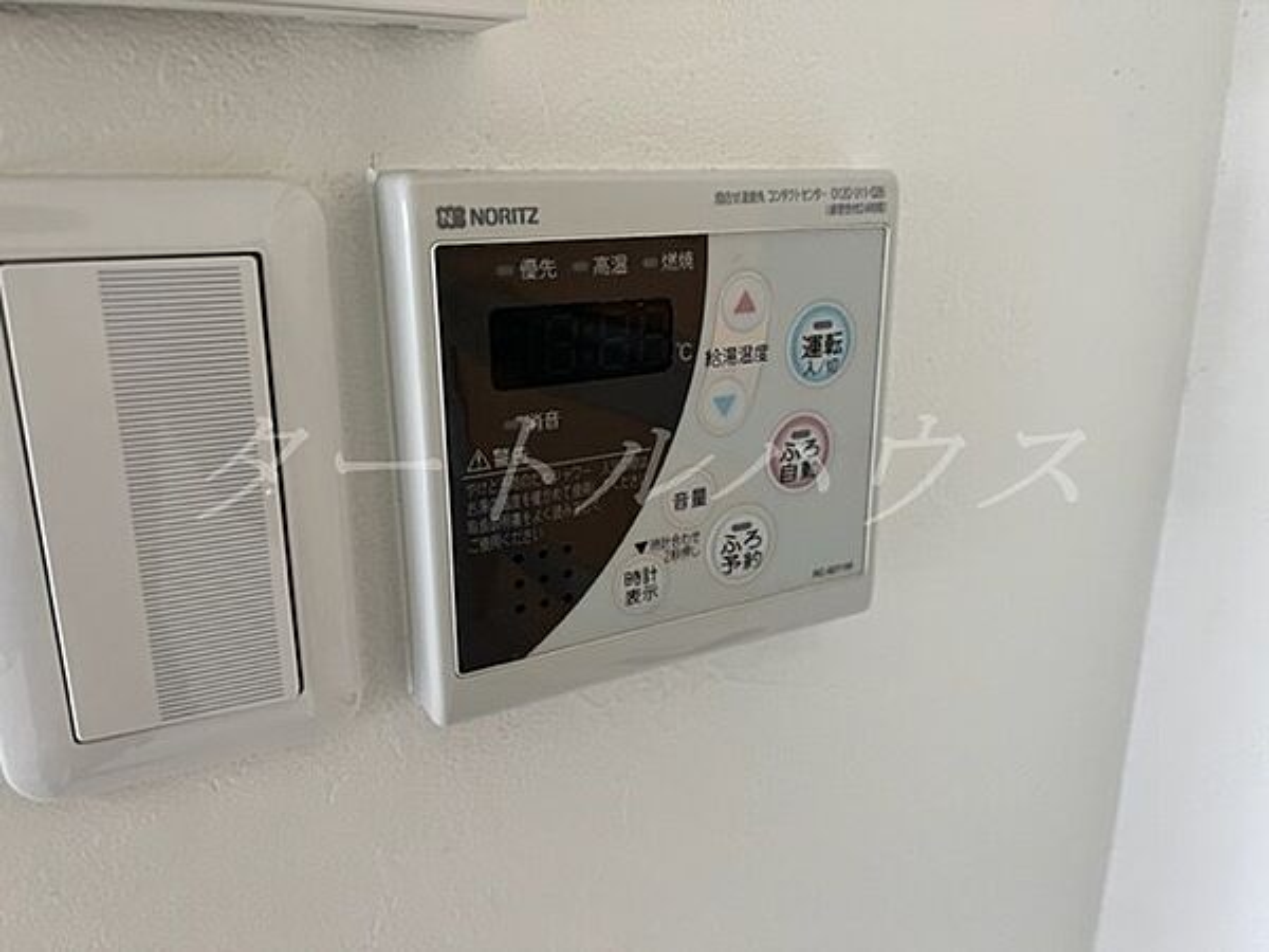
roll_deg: +0.6
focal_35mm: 26
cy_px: 476
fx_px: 953
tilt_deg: -16.8
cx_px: 634
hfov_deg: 67.3
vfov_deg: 53.1
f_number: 1.5
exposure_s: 1/60
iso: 100
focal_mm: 5.7
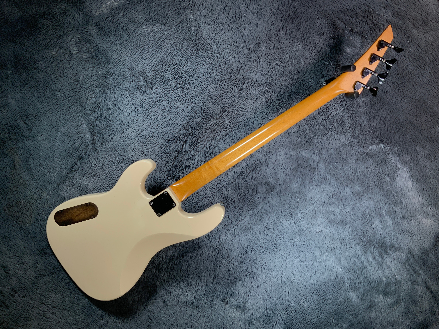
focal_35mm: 29
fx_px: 368
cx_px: 220
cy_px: 164
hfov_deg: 61.7
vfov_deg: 48.2
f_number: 1.8
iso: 25
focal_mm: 3
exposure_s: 1/104
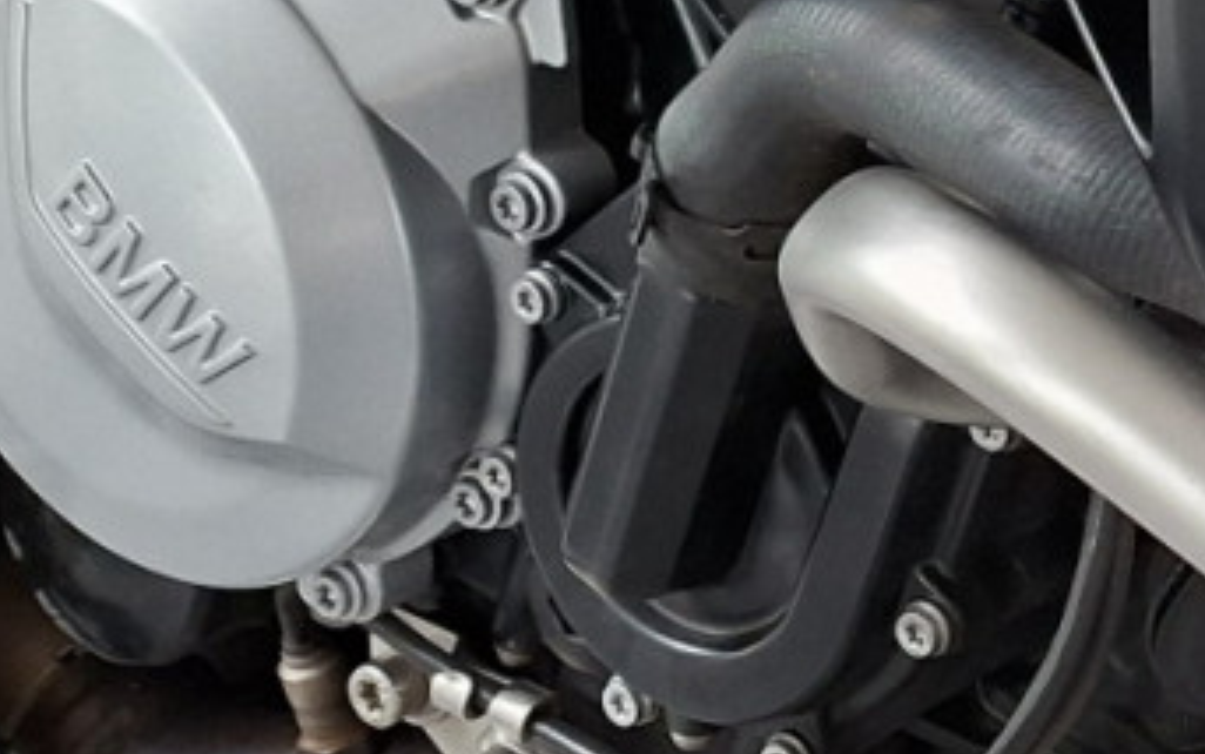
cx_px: 2012
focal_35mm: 114
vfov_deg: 11.0
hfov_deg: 16.1
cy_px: -440
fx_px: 3745
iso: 200
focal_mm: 5.54
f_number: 1.8
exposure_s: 1/120
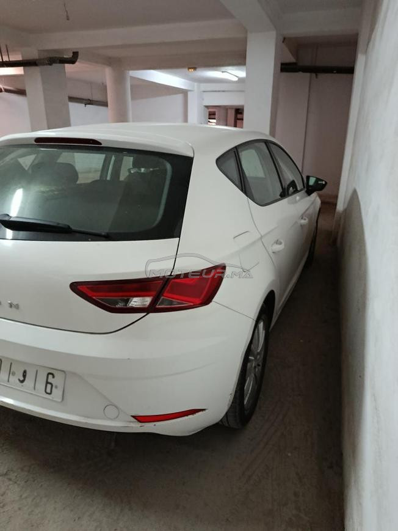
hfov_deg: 56.8
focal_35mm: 24
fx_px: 368
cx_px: 199
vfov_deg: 71.6
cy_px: 266
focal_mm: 5.24
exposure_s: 1/25
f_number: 1.7
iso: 3094
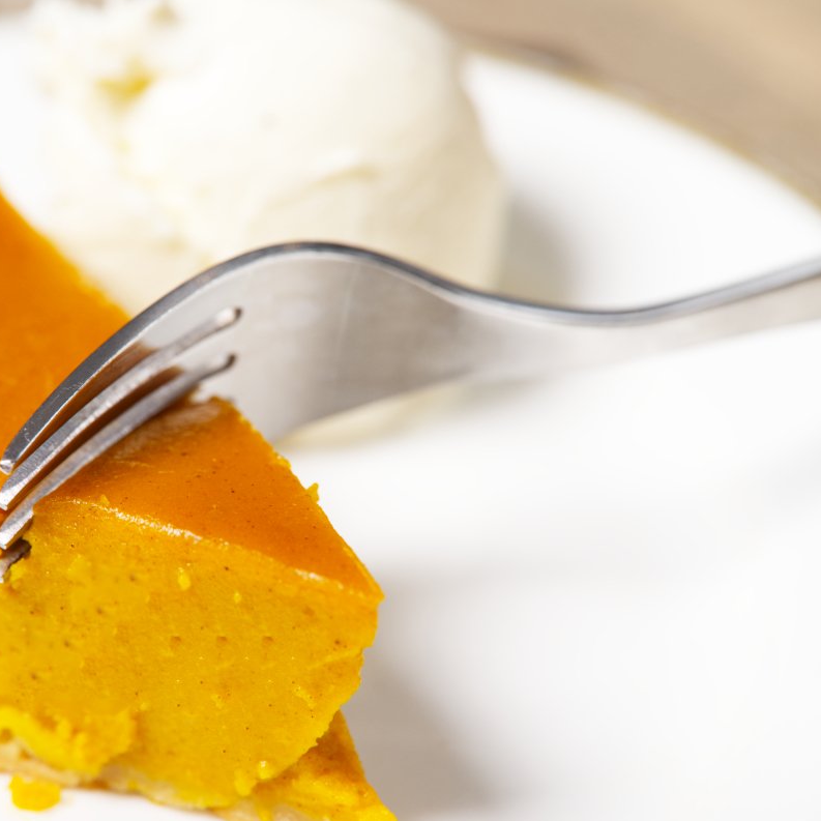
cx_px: 209
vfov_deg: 12.9
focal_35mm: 135
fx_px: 3622
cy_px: 413
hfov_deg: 12.9
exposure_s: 1/1000
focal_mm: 105
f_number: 6.3
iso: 1000
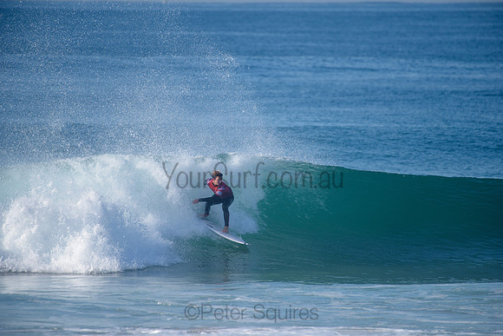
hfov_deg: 4.1
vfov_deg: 2.8
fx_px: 6987
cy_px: 168
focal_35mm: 500
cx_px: 252
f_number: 5.6
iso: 280
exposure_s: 1/2000
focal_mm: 500
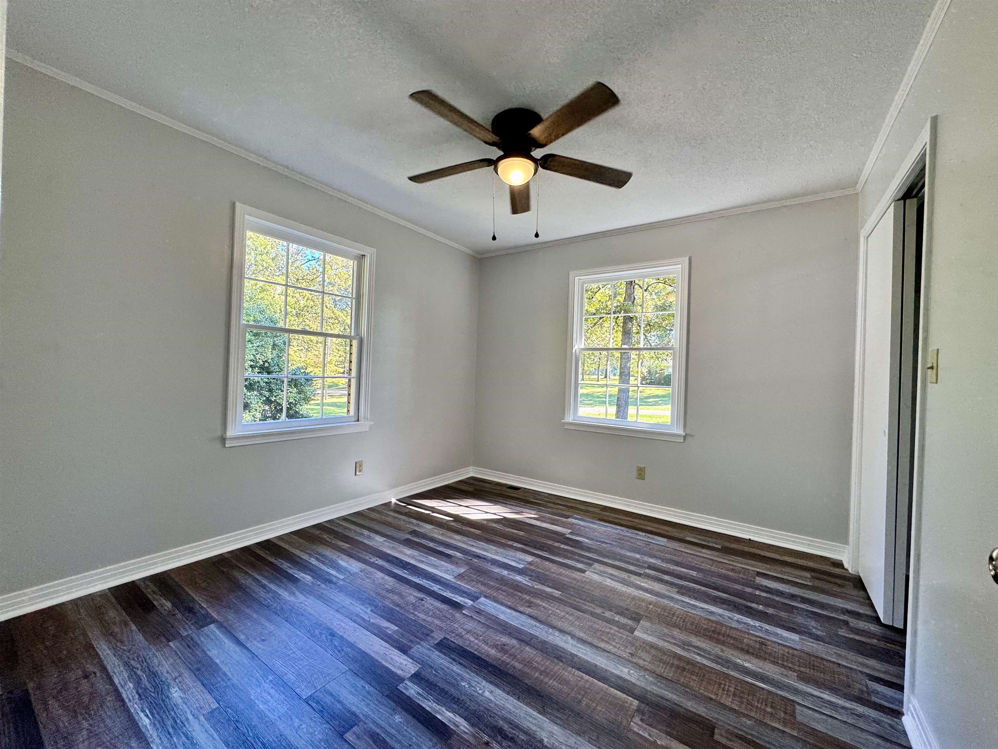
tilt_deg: -0.9
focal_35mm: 14
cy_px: 374
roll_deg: -2.4
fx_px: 404
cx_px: 499
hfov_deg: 102.1
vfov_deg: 85.7
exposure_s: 1/99
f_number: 2.2
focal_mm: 2.22
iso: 80
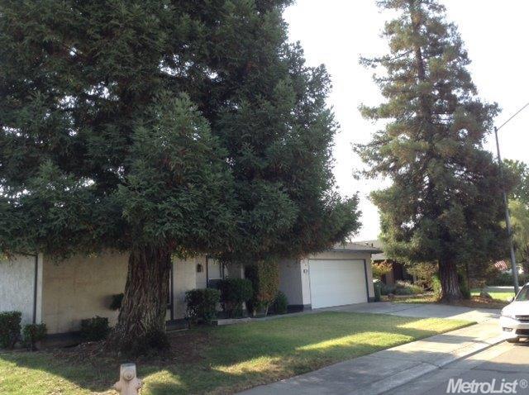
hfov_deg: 55.4
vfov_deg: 42.8
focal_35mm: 33
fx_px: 504
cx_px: 264
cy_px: 198
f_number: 2.4
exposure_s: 1/211
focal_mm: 3.3
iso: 32
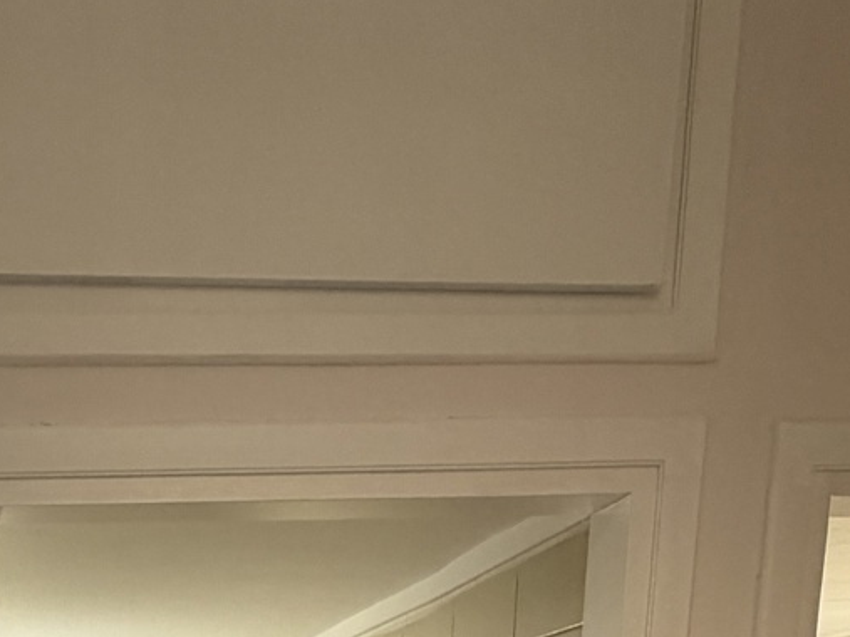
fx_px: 1301
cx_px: 97
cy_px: 1133
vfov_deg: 20.2
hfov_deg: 34.3
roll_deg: +0.2
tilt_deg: -13.8
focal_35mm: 53
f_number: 2.2
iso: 200
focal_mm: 2.22
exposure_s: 1/50
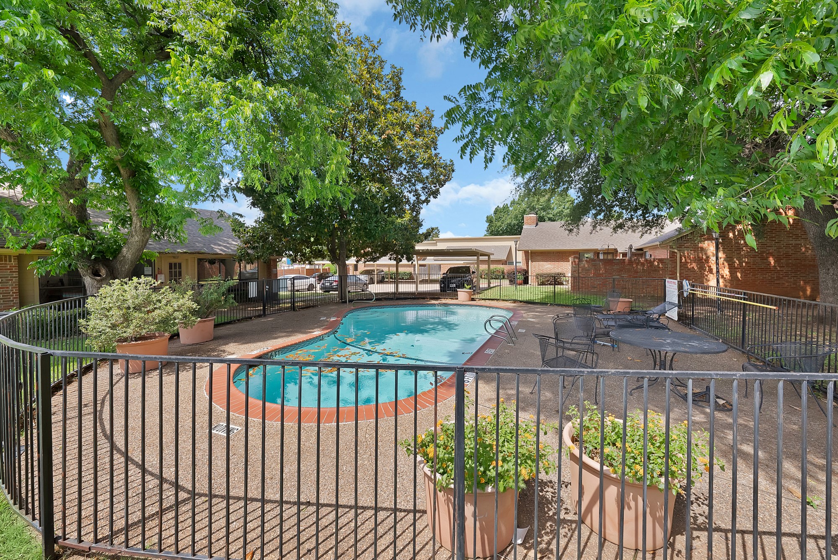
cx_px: 419
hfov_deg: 112.6
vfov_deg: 90.1
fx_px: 279
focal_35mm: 12
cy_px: 280
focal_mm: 12
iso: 640
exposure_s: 1/100
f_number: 10
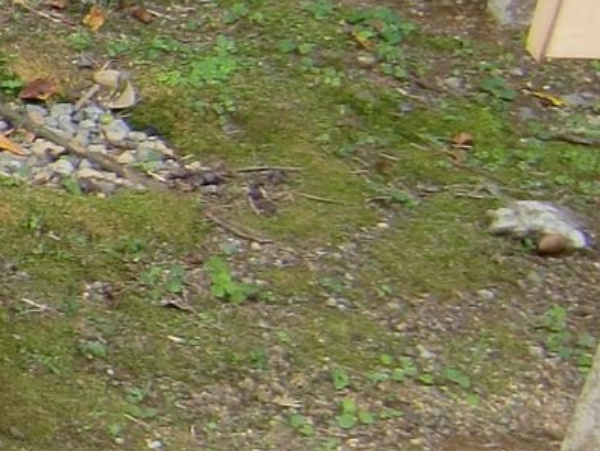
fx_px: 2516
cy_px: 260
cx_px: -954
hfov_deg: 10.9
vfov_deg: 10.2
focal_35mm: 145
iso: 64
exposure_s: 1/80
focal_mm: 4.9
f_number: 2.6
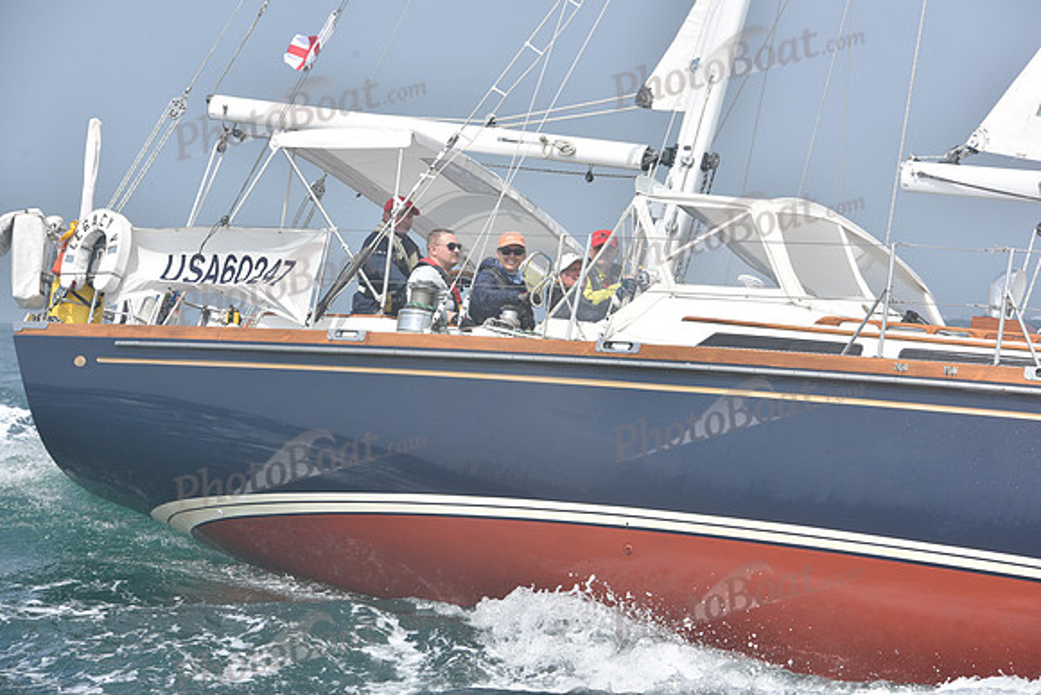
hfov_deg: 13.2
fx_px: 4483
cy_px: 348
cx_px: 520
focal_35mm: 155
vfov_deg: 8.9
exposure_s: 1/800
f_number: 10
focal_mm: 155
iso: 320
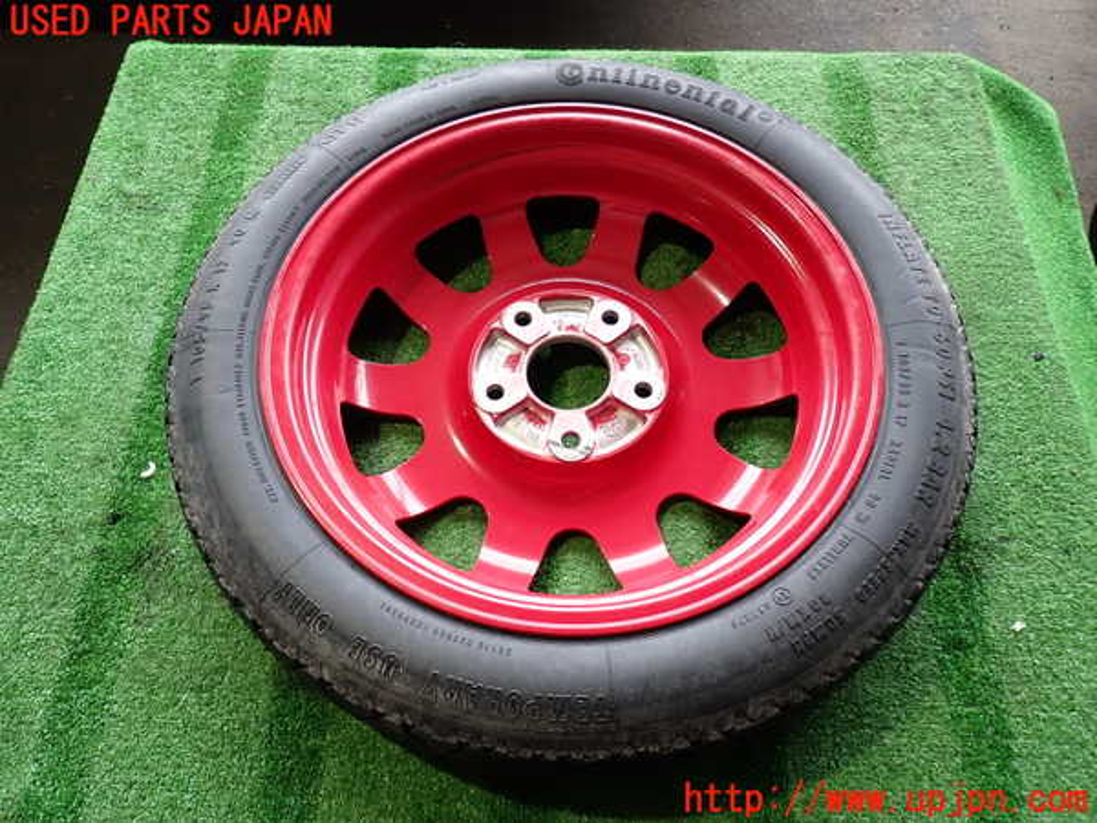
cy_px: 412
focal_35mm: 25
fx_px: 792
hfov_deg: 69.4
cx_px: 548
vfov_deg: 54.9
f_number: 2
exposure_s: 1/50
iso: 200
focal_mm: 4.5
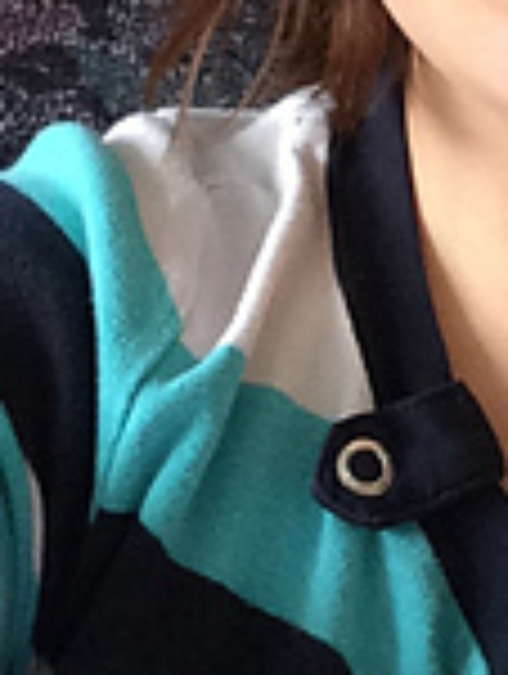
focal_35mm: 103
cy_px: -261
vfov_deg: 17.6
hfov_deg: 14.2
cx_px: 519
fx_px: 2010
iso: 160
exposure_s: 1/30
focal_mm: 2.15
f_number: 2.4
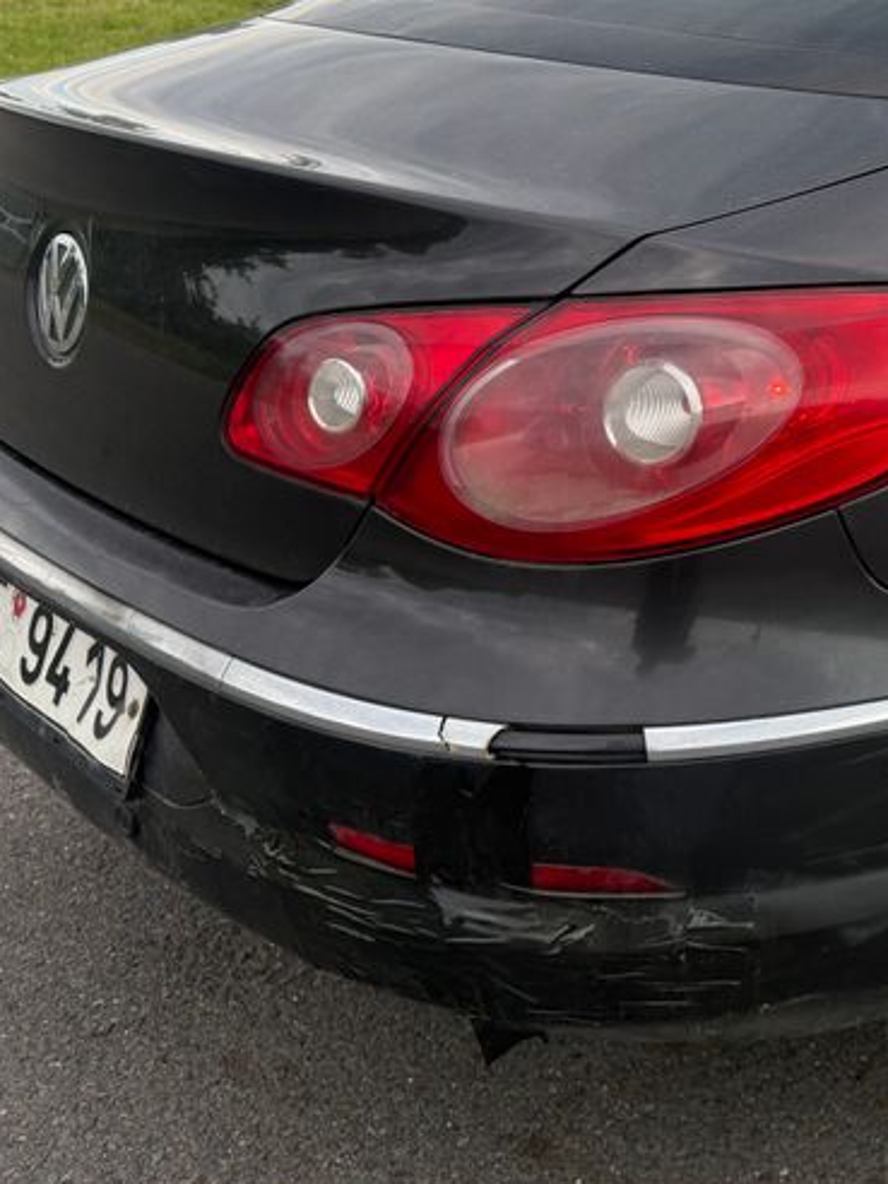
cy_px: 366
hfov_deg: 26.3
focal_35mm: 50
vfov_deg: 37.6
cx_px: 1030
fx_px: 1710
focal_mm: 6.76
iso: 100
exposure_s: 1/757
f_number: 1.78
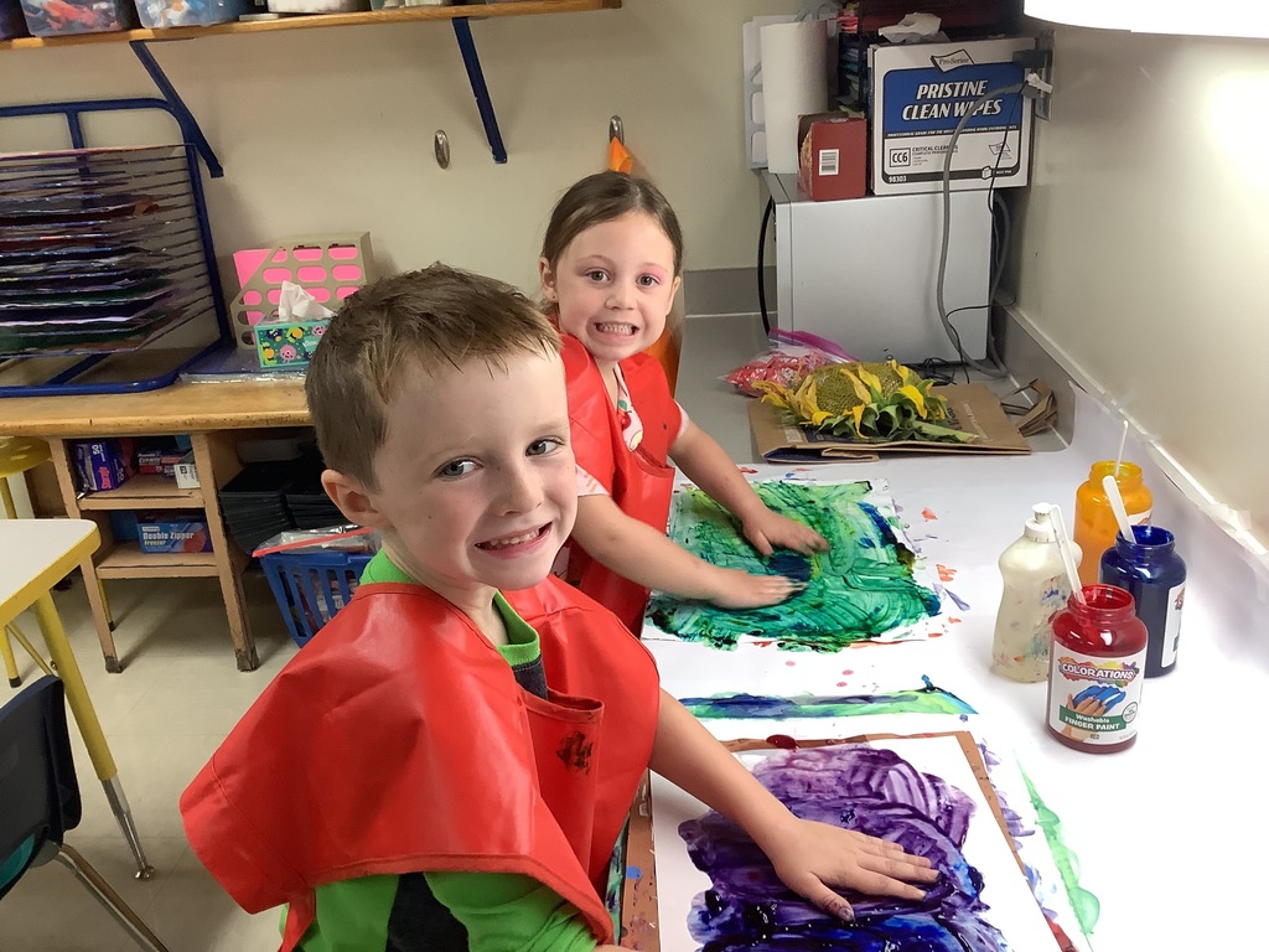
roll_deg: +4.2
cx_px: 634
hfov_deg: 58.4
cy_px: 476
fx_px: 1136
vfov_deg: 45.4
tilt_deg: -21.8
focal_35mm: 31
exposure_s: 1/60
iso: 100
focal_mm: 3.3
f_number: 2.4
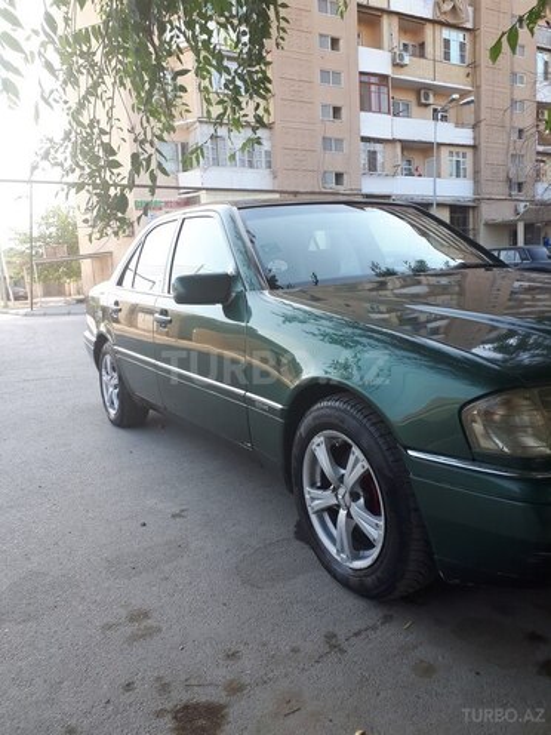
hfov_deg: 51.4
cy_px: 368
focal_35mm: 27
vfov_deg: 65.3
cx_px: 276
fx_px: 573
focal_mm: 3.6
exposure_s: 1/226
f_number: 1.9
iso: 40
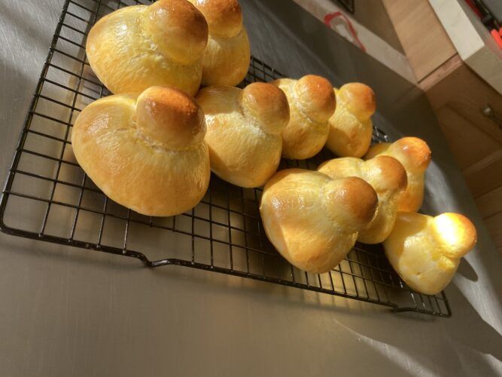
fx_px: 377
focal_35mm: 26
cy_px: 188
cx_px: 251
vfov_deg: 53.0
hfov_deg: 67.3
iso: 64
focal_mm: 4.25
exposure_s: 1/122
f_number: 1.8
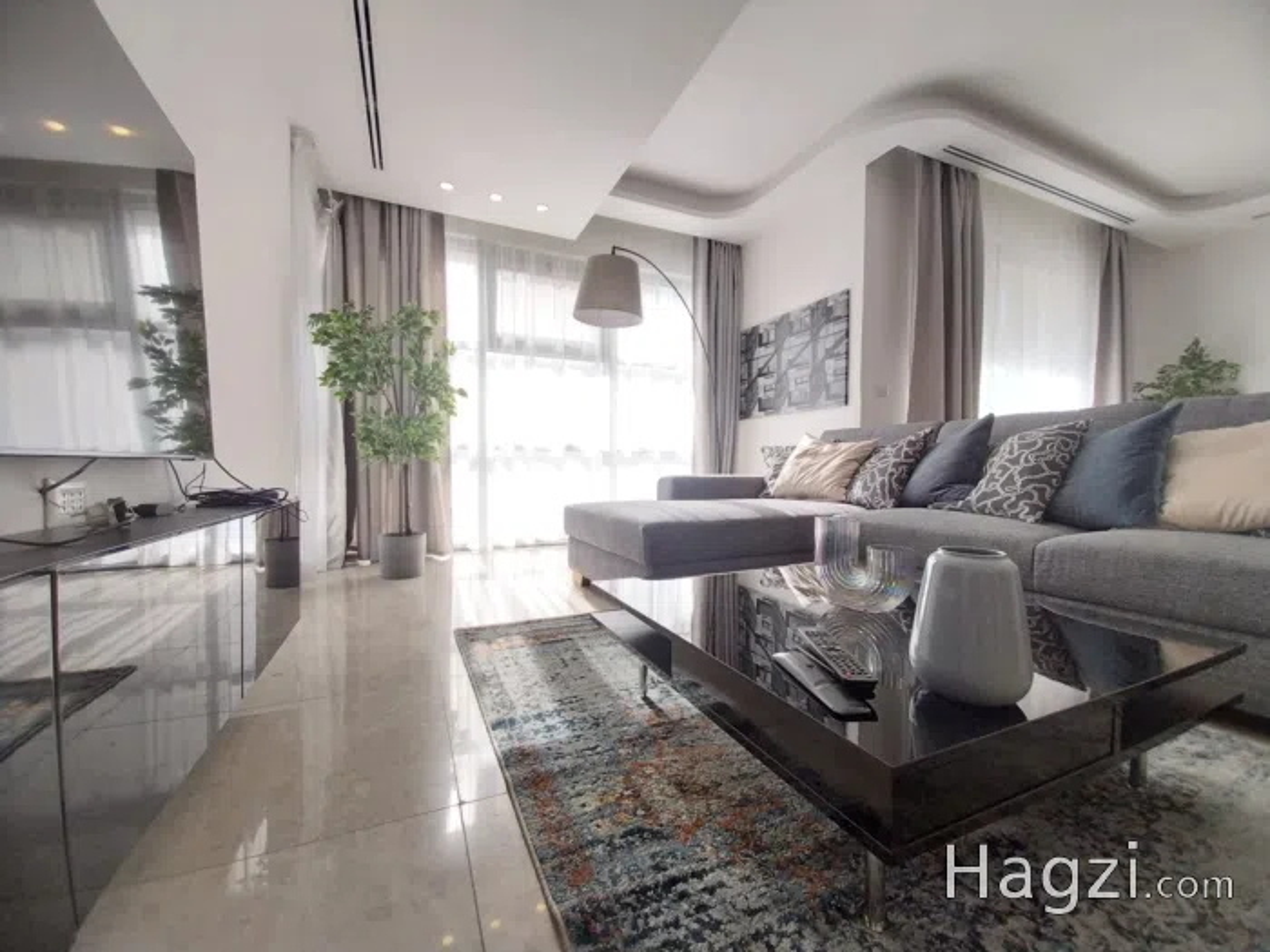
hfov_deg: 106.2
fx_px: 477
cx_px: 635
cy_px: 476
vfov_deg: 89.9
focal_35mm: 13
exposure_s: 1/113
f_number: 2.2
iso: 64
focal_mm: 1.3
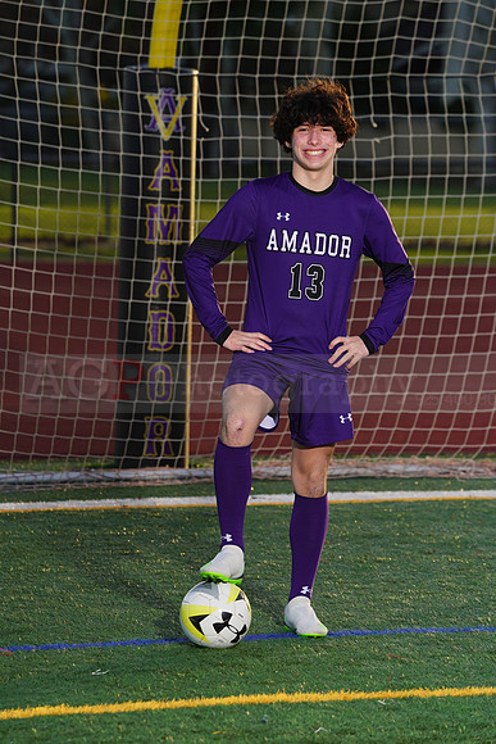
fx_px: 4668
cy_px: 372
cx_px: 248
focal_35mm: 226
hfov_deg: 6.1
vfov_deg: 9.1
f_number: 7.1
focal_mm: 226
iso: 100
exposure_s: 1/200
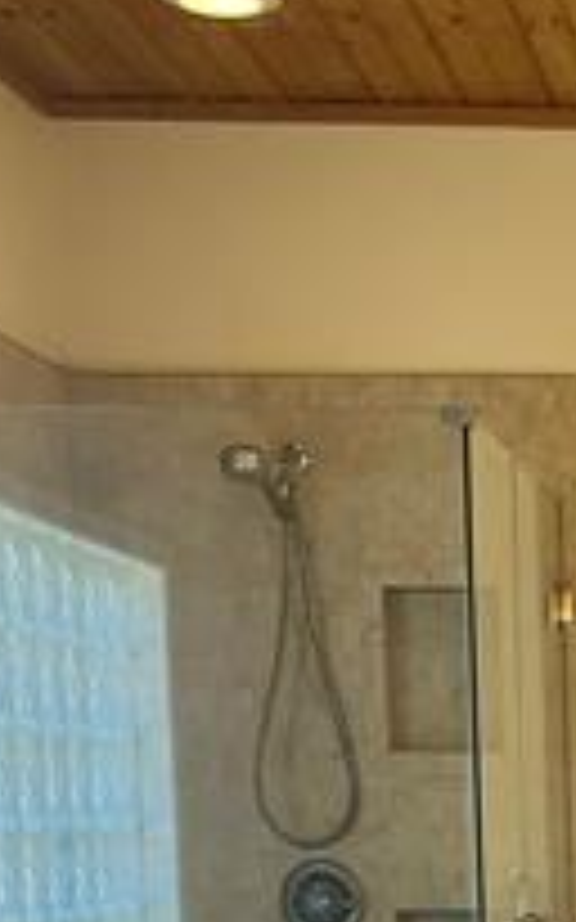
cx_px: 864
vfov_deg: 17.9
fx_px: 2589
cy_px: 1408
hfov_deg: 12.1
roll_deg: -0.3
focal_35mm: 103
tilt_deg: -13.5
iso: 125
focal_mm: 5.1
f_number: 1.6
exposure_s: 1/120
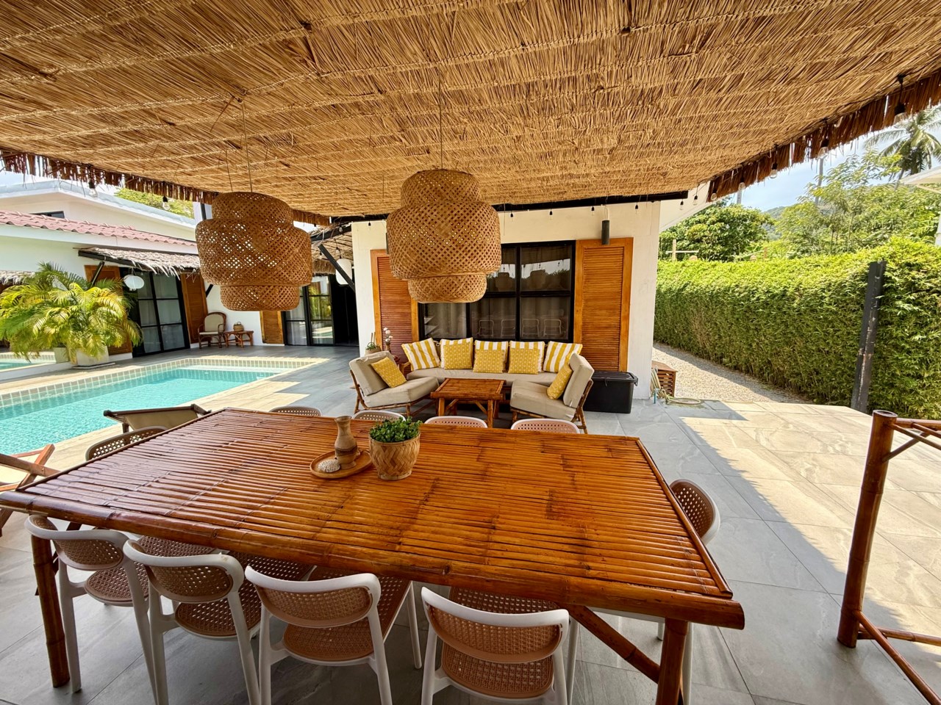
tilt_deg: -9.1
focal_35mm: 14
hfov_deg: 102.1
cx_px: 470
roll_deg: +1.4
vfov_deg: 85.7
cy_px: 352
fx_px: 381
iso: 64
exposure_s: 1/316
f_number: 2.2
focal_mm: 2.22
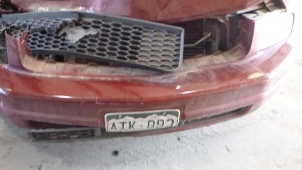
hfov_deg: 54.5
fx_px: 288
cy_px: 38
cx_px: 107
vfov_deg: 32.1
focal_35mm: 36
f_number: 3.9
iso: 800
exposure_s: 1/60
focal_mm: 4.5
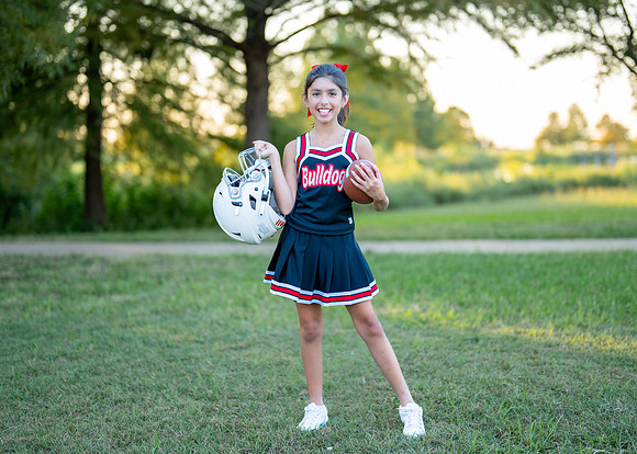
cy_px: 214
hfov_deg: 32.2
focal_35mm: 61
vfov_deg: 23.3
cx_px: 329
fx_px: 1102
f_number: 1.2
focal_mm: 50
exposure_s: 1/800
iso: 200
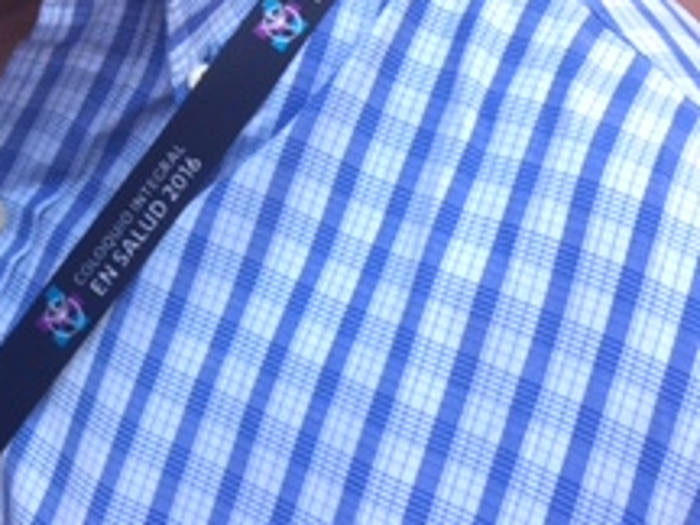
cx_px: 6
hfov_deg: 22.0
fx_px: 1739
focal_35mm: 86
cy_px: -233
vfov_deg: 15.9
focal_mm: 4.15
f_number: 2.2
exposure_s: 1/120
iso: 25
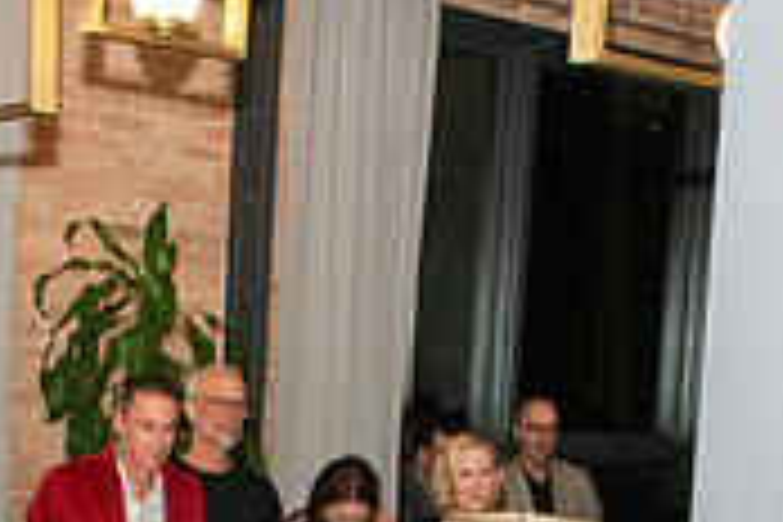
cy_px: 785
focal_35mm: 90
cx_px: 504
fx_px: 1957
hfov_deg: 22.6
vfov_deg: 14.2
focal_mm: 18
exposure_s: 1/100
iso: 5000
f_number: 9
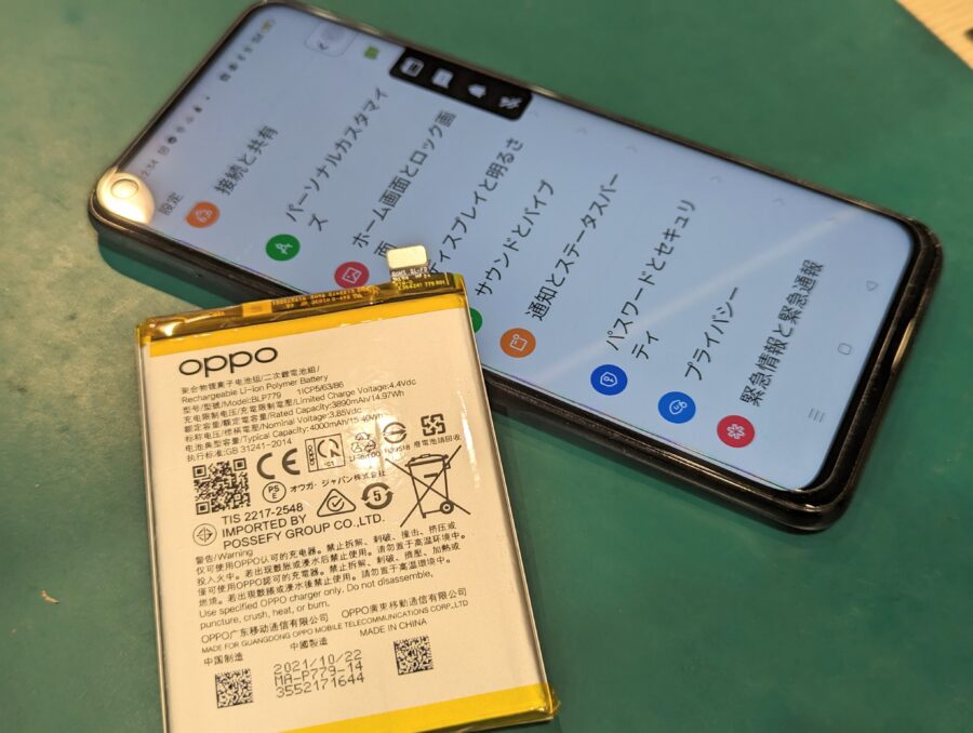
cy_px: 366
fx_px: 1351
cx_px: 486
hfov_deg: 39.6
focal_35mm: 48
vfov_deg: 30.3
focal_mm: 6.81
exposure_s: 1/114
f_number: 1.85
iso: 47
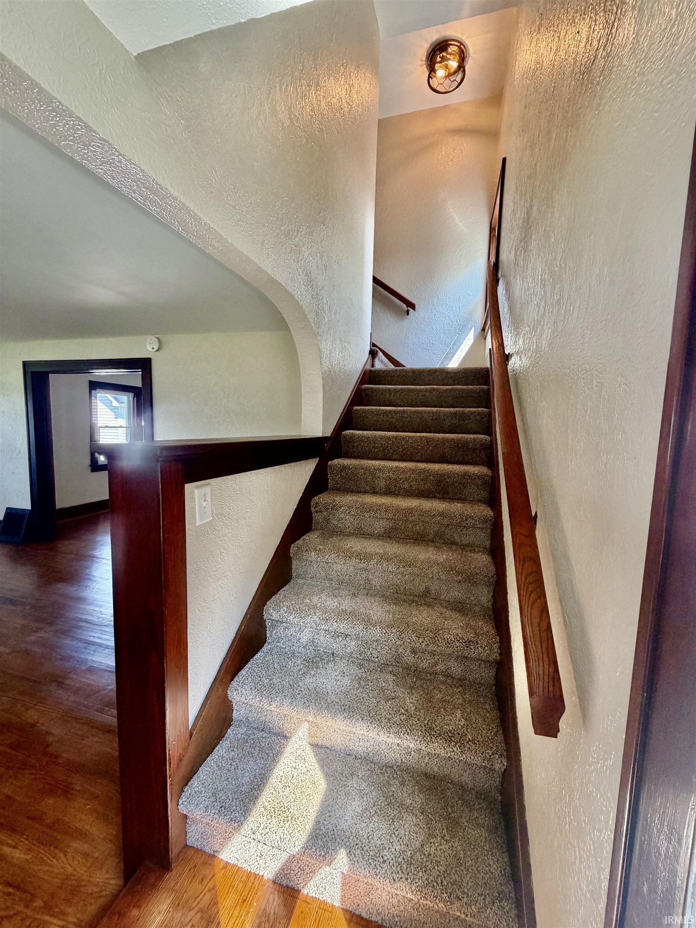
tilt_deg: -5.8
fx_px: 375
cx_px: 348
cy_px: 464
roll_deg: -2.0
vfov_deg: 102.1
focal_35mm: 14
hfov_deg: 85.7
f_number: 2.2
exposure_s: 1/60
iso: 200
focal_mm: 2.22
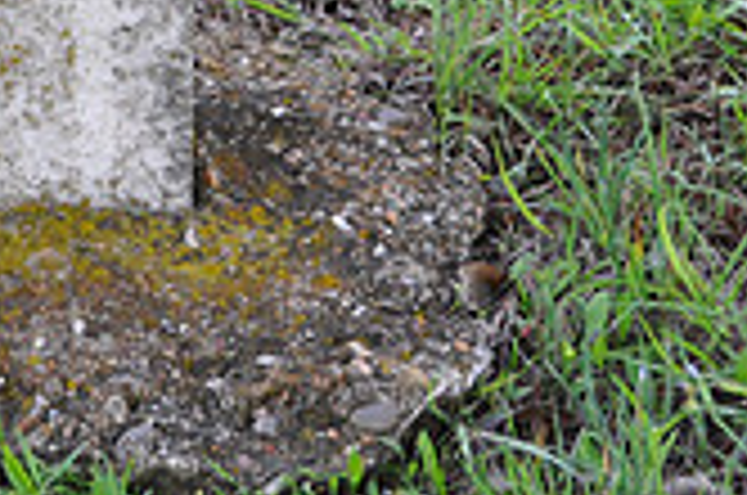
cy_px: -308
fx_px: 4991
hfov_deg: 8.5
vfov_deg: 5.6
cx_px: -4
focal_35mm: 241
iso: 200
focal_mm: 46
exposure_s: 1/40
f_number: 6.3
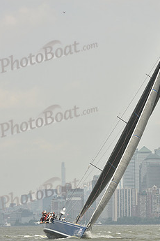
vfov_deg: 10.2
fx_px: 1347
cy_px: 146
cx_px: 134
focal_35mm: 202
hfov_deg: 6.8
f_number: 8
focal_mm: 120
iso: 250
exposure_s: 1/800
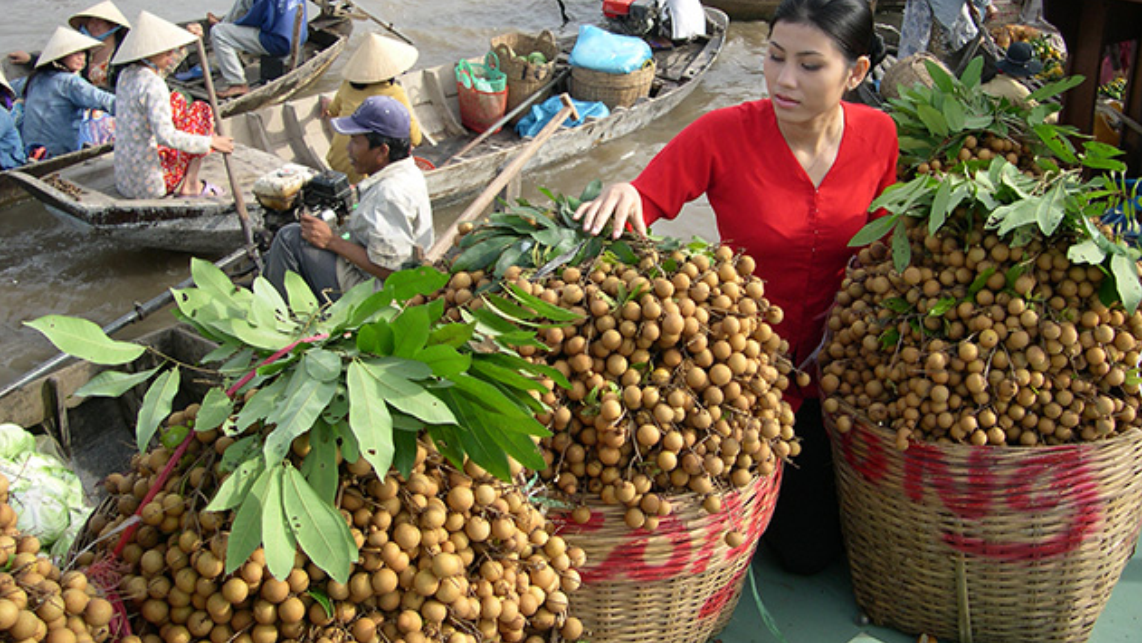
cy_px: 210
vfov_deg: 28.2
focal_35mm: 42
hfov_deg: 48.4
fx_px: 1272
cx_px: 577
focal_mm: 8
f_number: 2.8
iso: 100
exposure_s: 1/549
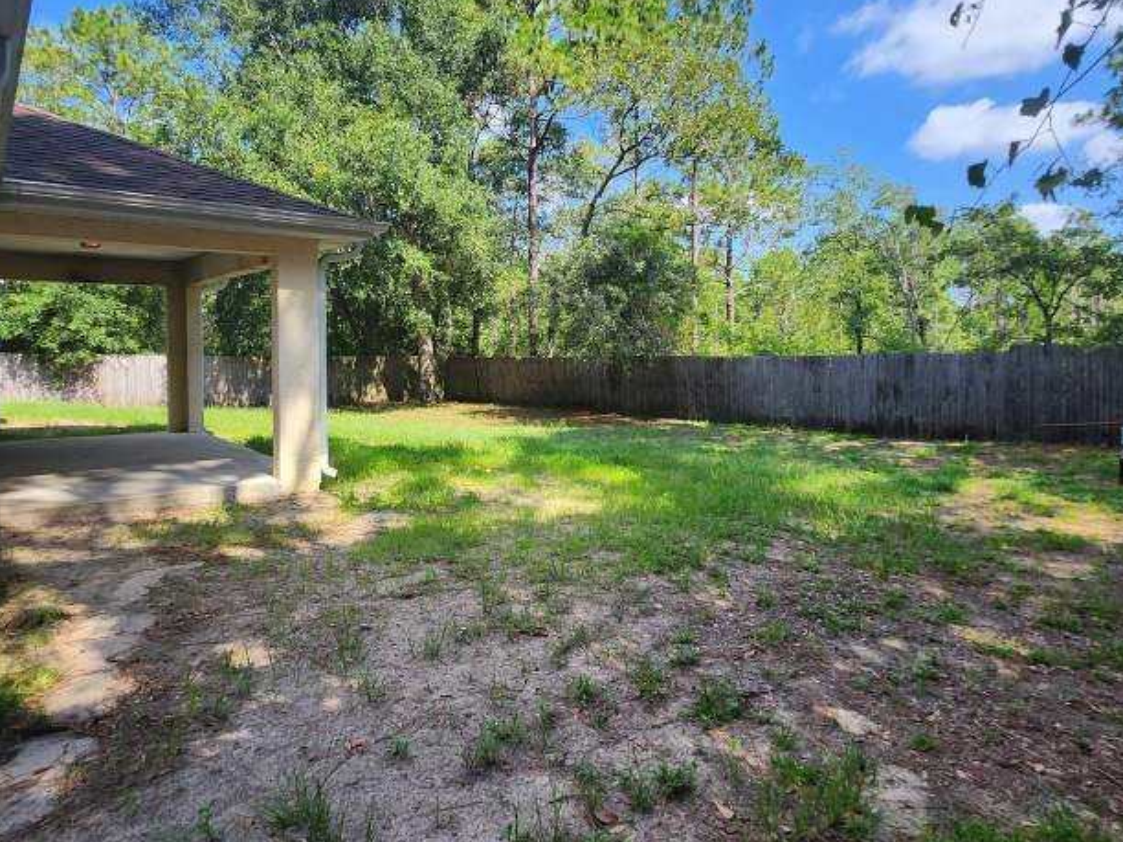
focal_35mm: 17
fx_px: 552
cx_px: 543
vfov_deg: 74.4
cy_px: 369
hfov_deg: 91.0
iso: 32
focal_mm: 1.7
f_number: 2.2
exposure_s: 1/427
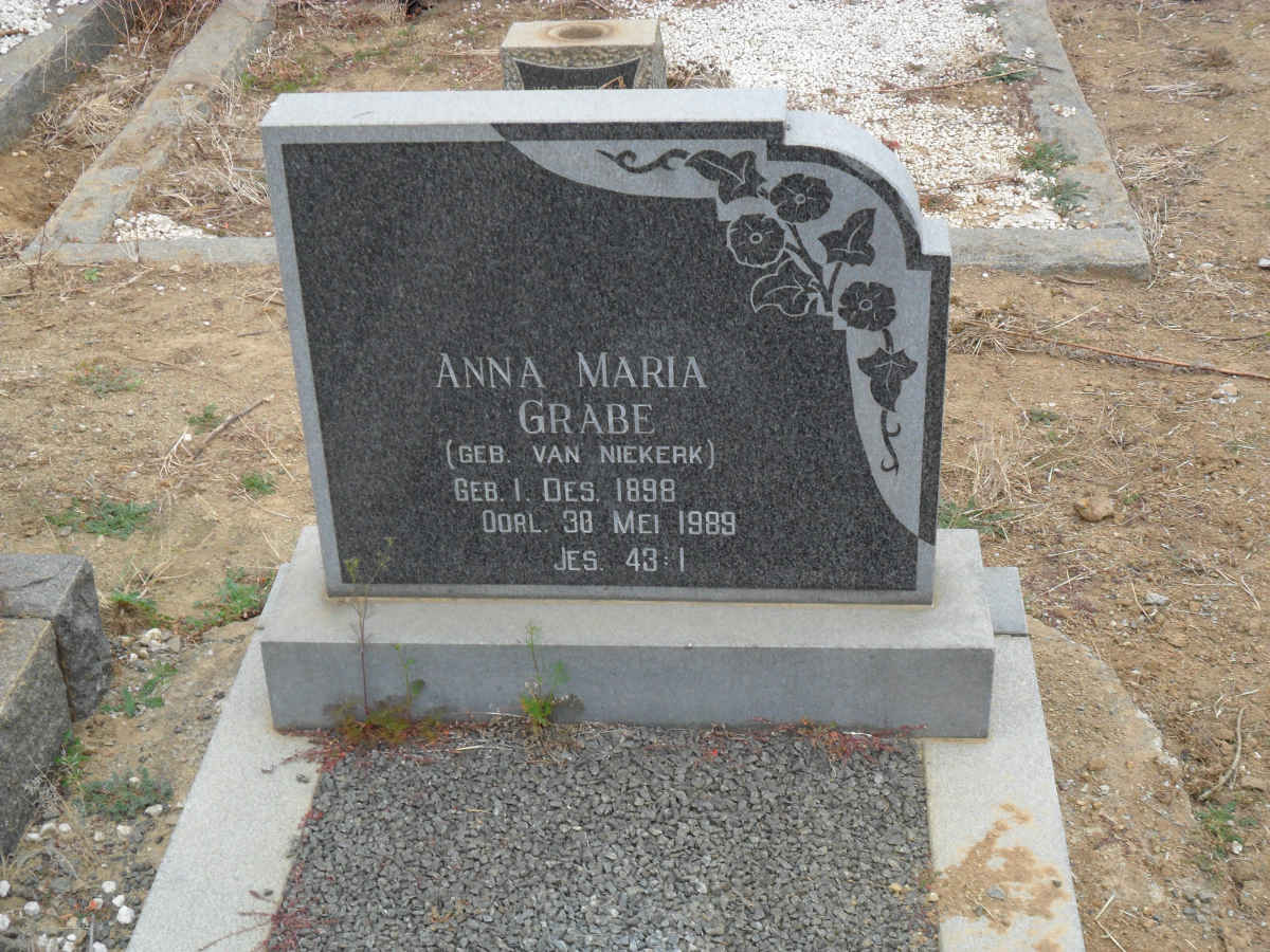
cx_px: 635
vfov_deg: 28.0
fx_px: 1908
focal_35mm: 52
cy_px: 476
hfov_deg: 36.8
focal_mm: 9.3
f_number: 5
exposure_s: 1/180
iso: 100
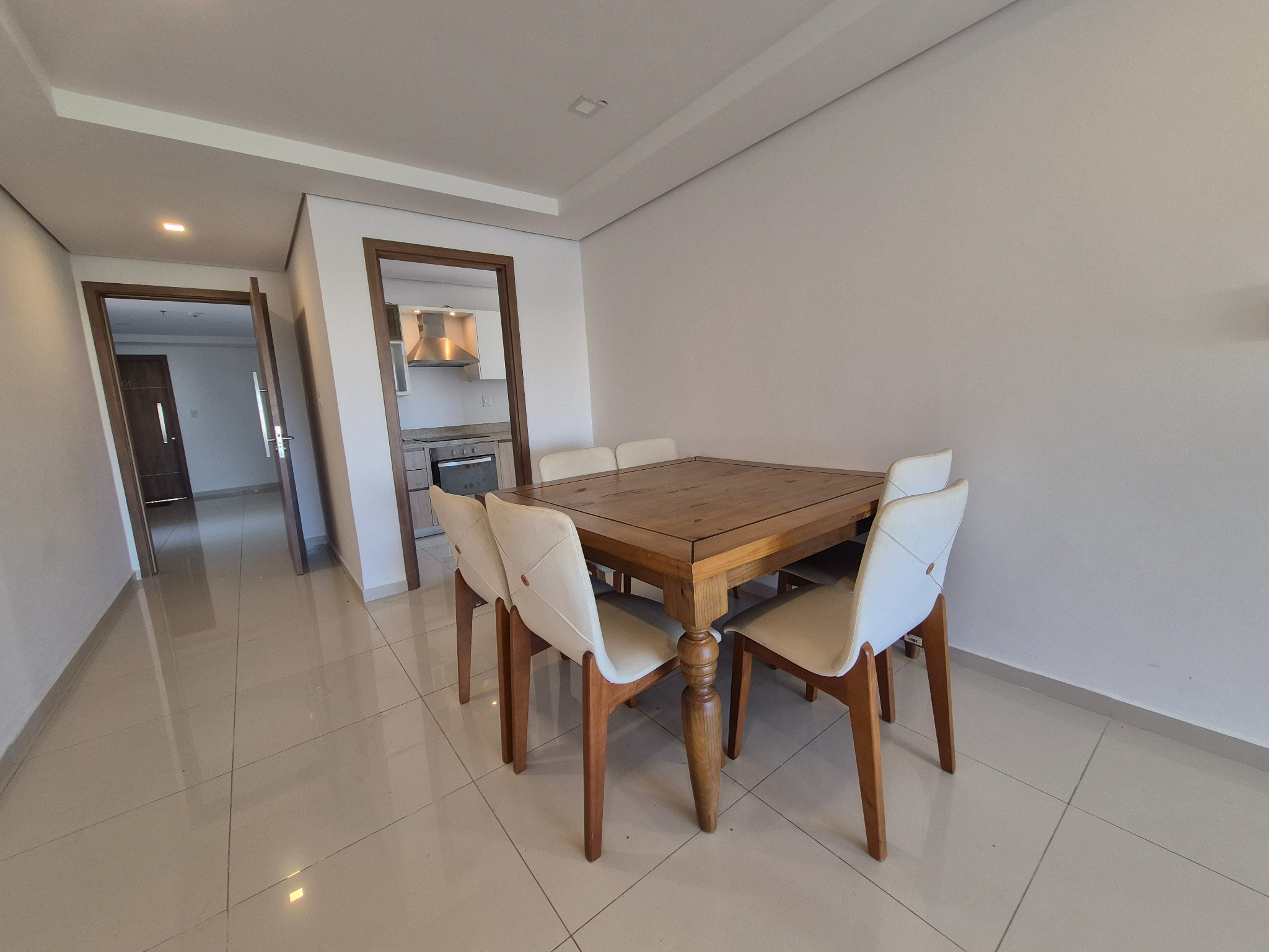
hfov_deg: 106.2
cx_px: 634
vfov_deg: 89.9
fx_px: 477
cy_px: 476
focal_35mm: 13
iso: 80
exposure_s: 1/50
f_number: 2.2
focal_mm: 1.74
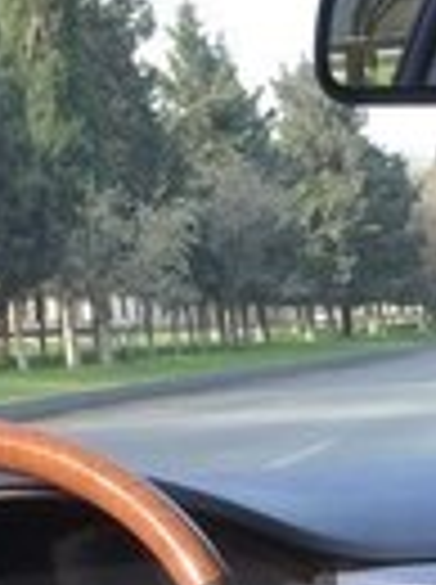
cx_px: 629
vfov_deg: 17.2
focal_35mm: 111
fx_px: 1870
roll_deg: +1.5
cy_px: 634
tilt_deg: -8.7
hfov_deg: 12.7
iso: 32
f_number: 2.2
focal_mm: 4.15
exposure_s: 1/244
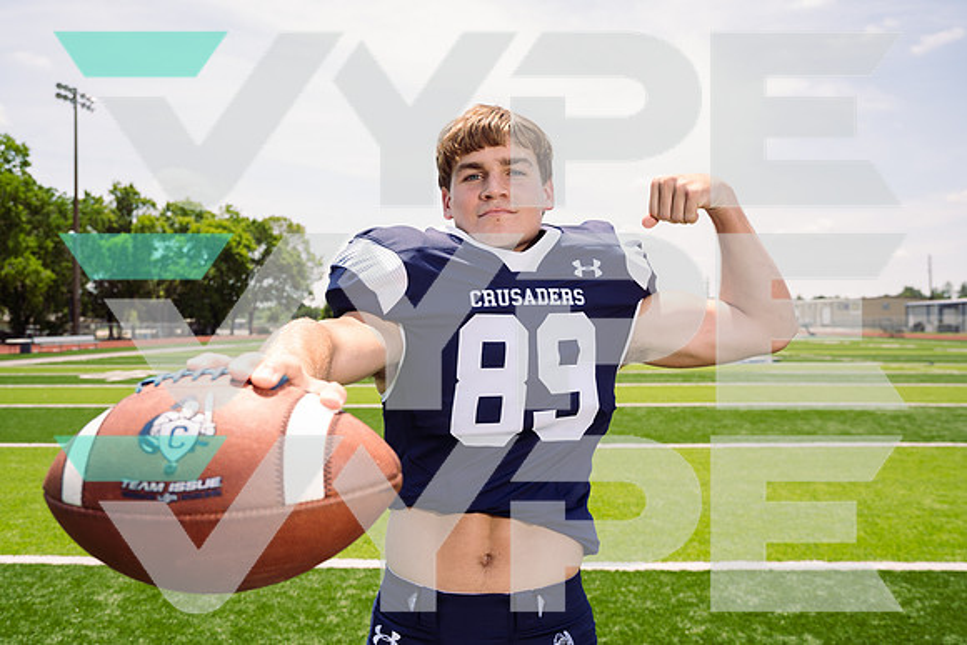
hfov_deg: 60.3
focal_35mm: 31
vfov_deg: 42.3
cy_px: 322
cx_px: 484
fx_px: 833
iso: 50
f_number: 5.6
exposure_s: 1/250
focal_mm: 31
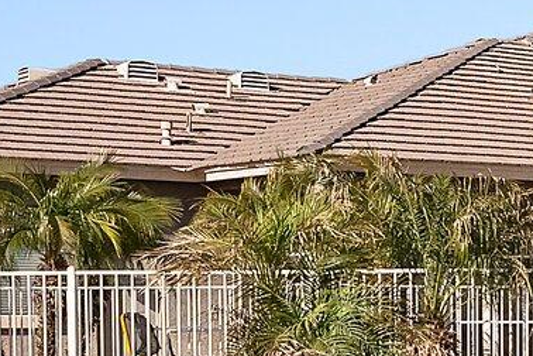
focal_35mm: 130
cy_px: 365
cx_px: 1001
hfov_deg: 13.8
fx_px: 1925
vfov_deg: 10.5
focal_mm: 24
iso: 2500
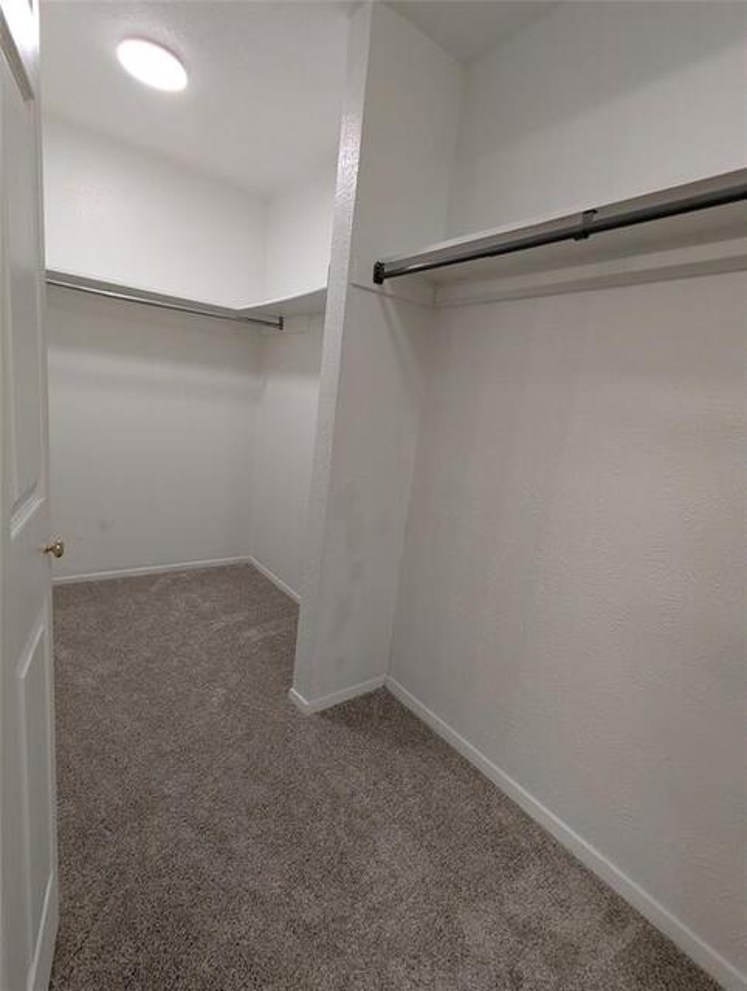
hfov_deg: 78.3
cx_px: 374
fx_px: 459
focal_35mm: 16
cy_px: 496
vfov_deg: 94.4
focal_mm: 2.35
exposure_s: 1/60
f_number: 2.2
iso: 158
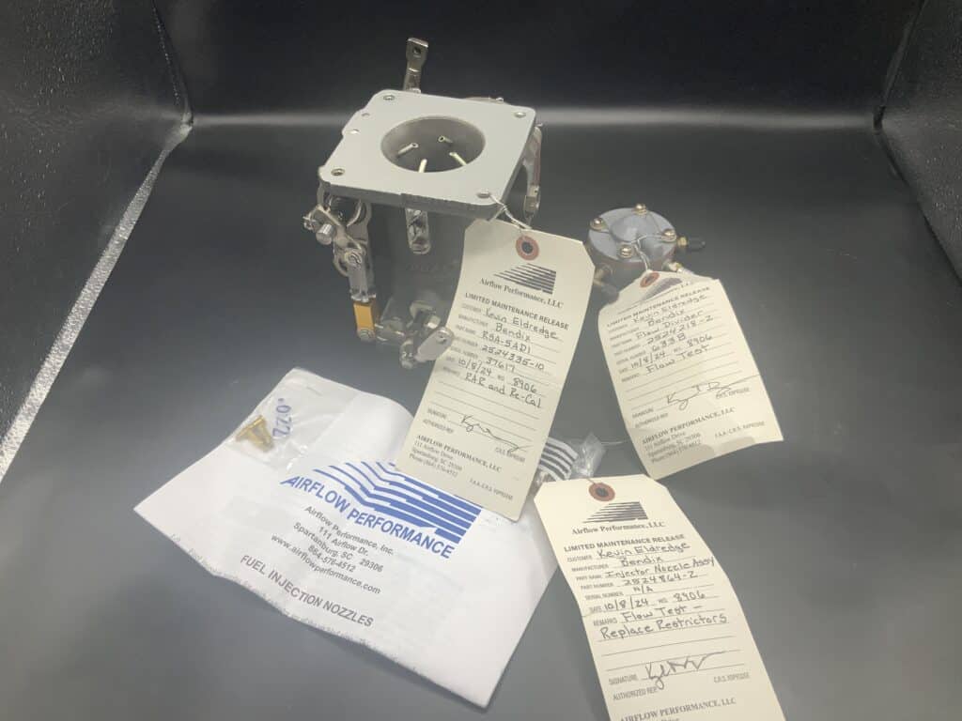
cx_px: 481
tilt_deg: -45.1
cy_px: 360
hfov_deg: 61.7
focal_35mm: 29
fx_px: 806
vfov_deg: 48.2
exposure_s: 1/351
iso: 16
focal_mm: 3
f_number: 1.8
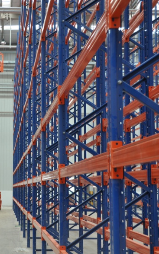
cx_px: 25
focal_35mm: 68
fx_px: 470
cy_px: 126
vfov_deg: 30.3
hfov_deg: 18.9
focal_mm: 29
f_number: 5.6
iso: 280
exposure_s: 1/30
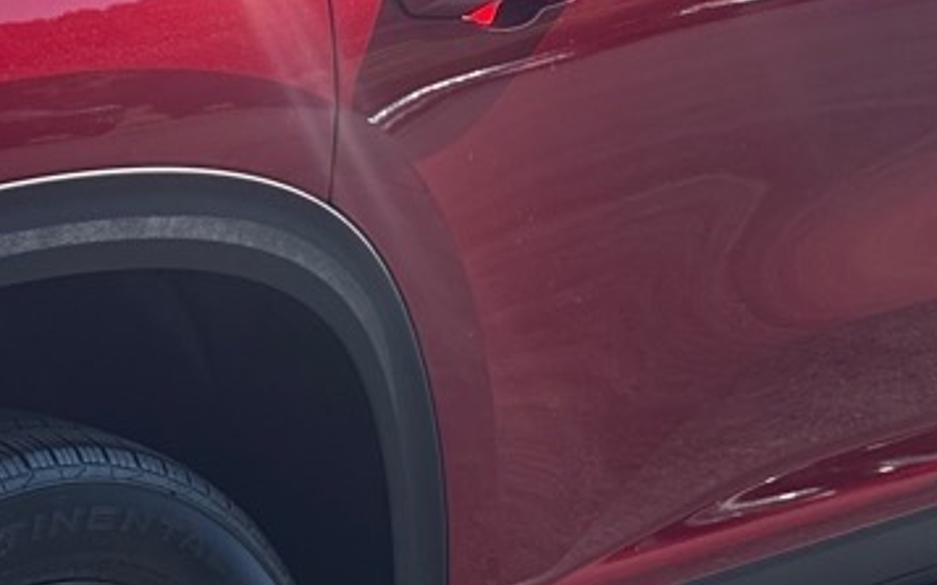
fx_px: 2911
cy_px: 417
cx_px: -52
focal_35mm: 114
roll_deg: -0.2
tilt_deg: -13.2
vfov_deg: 11.5
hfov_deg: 17.7
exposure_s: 1/2053
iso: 100
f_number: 1.78
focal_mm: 6.76
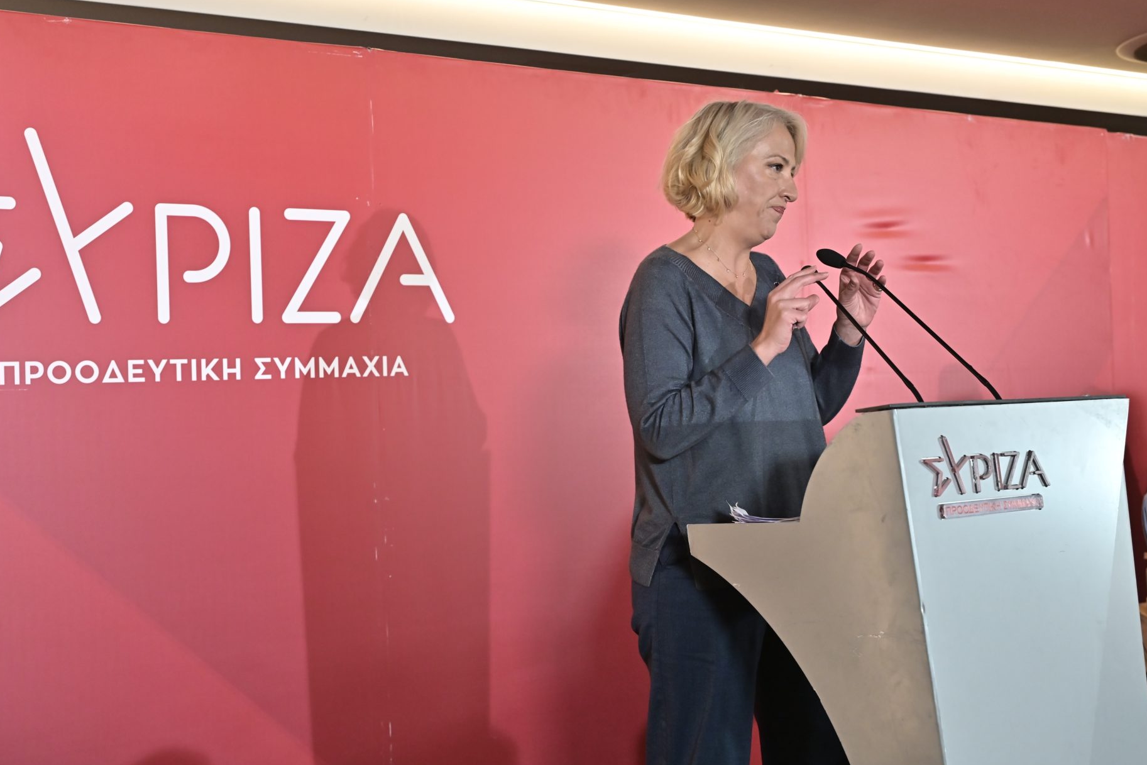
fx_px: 1466
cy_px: 367
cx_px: 517
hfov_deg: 42.7
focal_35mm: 46
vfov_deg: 29.2
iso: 1600
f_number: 4.5
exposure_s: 1/250
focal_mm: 41
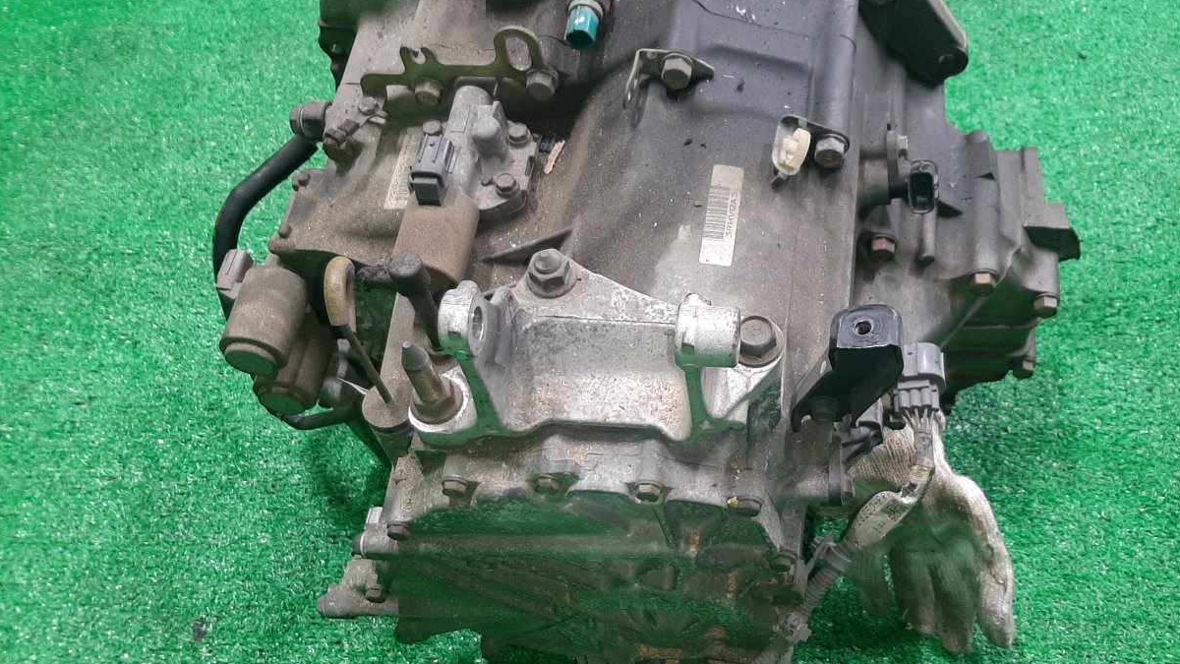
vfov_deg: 34.6
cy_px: 359
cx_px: 698
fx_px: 1064
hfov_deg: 57.6
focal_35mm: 34
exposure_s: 1/50
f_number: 1.7
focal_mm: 3.93
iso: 158
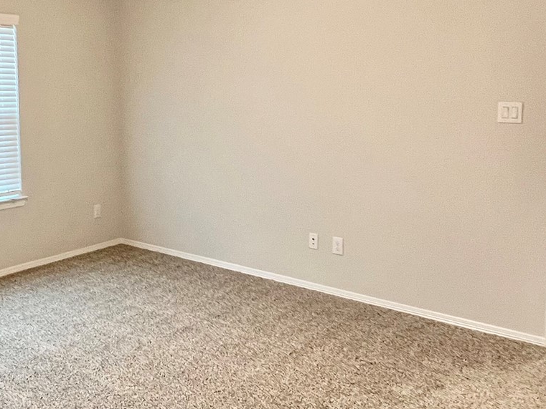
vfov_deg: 40.3
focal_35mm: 35
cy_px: 145
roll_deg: +0.5
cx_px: 165
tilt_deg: -6.1
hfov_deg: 51.2
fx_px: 552
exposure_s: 1/120
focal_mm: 1.57
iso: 200
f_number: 1.8
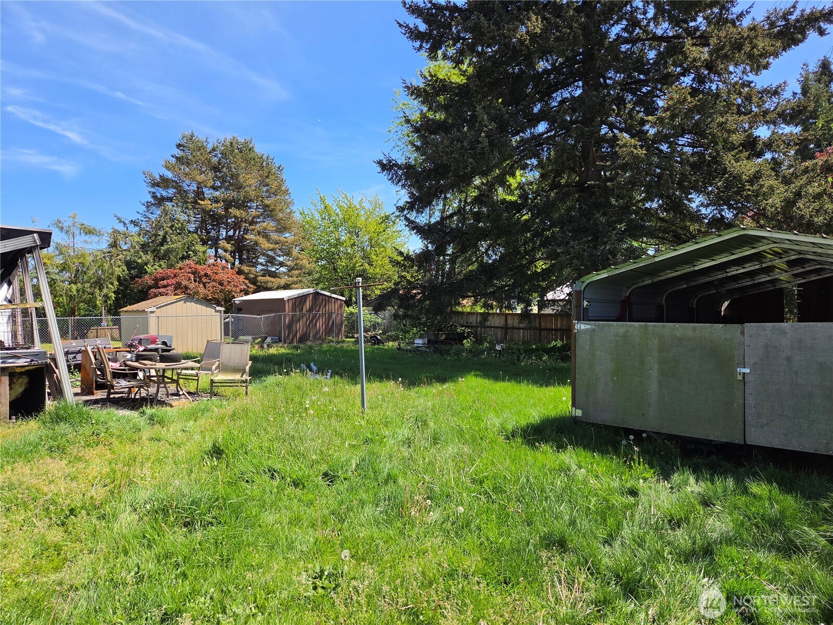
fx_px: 553
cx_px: 416
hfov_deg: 73.9
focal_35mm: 23
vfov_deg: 58.9
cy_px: 312
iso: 80
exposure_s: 1/2259
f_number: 1.8
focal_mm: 5.4
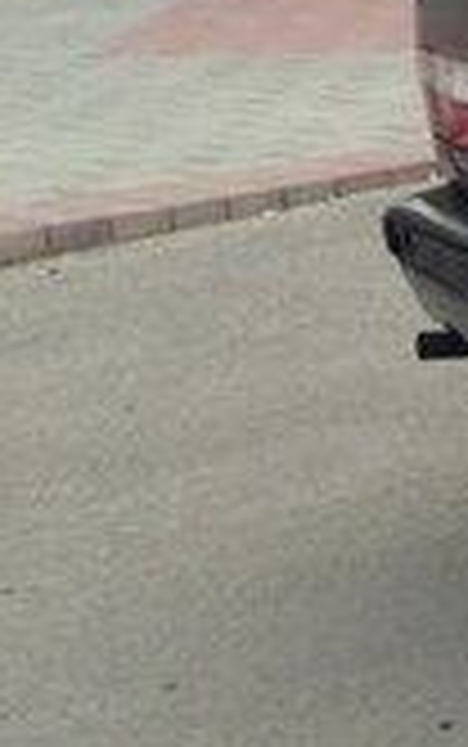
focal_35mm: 139
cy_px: 182
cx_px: 1480
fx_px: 2832
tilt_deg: -10.5
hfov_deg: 7.9
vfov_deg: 15.0
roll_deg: -1.3
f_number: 2.4
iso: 50
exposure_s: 1/797
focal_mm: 4.12
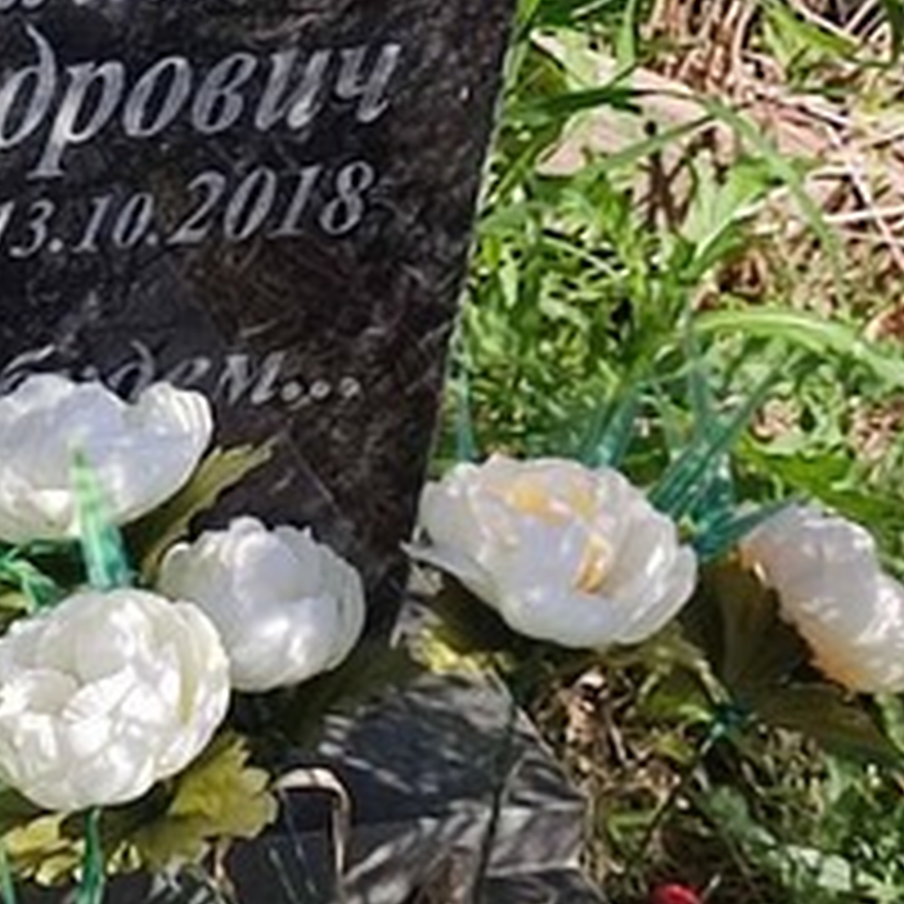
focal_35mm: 88
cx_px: -328
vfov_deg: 18.3
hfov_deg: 18.2
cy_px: -283
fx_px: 2600
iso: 50
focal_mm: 6.04
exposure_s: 1/561
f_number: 1.9
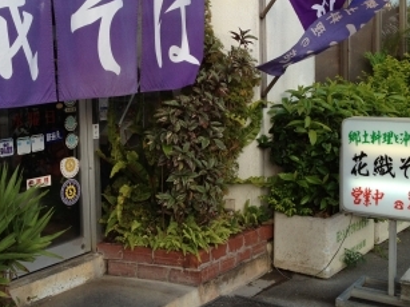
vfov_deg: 25.6
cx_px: 154
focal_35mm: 57
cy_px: 114
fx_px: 675
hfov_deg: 33.6
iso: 64
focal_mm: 4.28
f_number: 2.4
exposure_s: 1/269
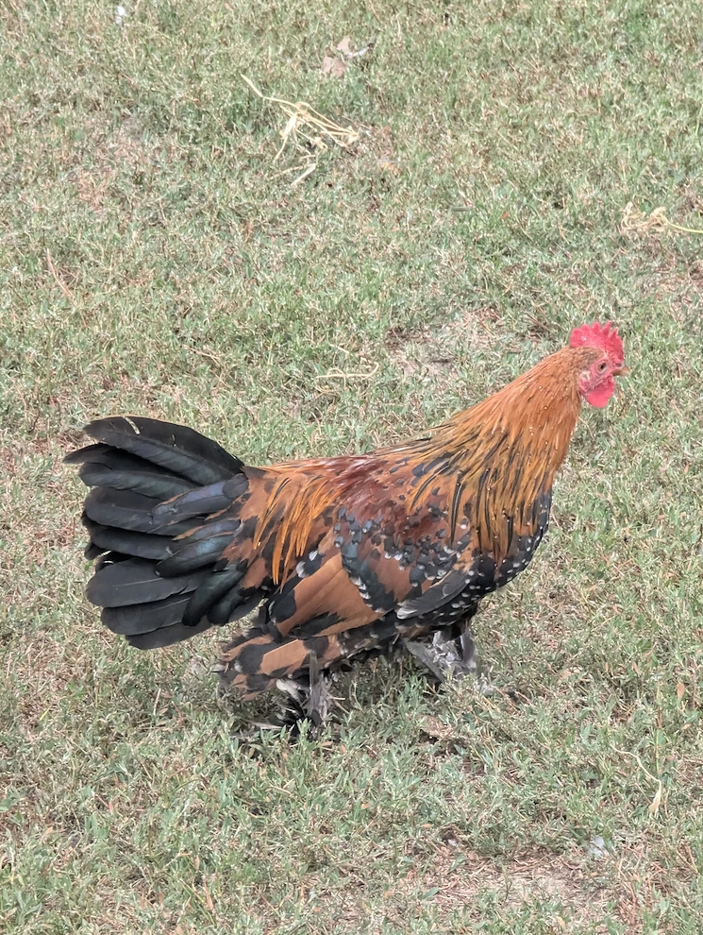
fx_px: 4242
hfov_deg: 9.5
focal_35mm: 157
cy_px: 482
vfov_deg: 12.6
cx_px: 372
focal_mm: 19
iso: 474
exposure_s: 1/908
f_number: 3.5
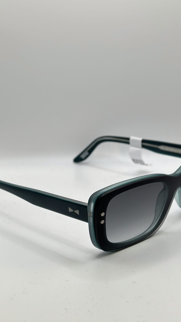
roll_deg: +0.2
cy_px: 162
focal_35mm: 53
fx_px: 452
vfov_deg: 39.2
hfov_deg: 22.6
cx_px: 98
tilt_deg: -31.7
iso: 80
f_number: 1.78
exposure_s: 1/597
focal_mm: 6.86
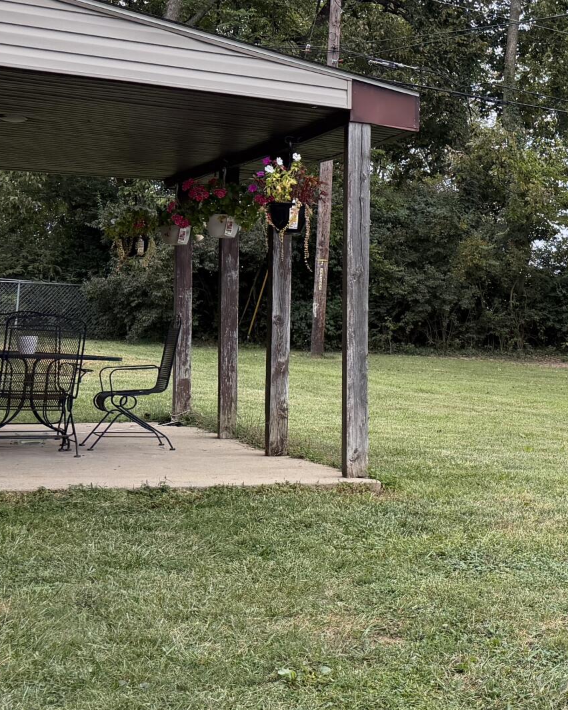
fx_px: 1387
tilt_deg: +0.7
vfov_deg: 28.7
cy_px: 302
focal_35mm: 66
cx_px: 884
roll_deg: +0.4
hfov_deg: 19.7
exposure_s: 1/722
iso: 100
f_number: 1.78
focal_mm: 6.76
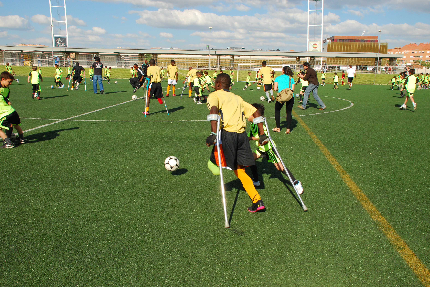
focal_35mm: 34
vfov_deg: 38.9
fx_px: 406
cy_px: 146
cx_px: 221
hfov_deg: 55.8
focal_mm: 22
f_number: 11
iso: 400
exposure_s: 1/500
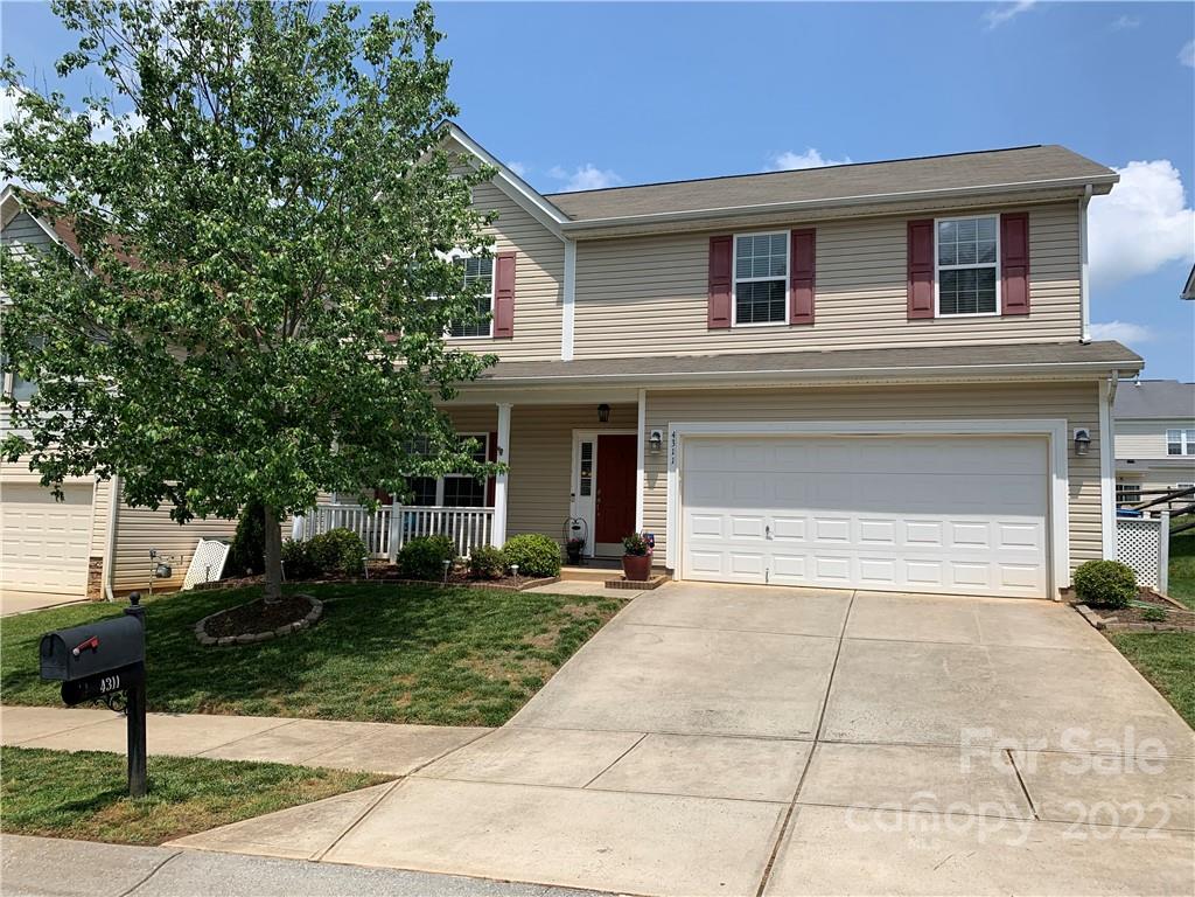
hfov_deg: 67.3
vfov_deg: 53.1
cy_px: 448
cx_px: 598
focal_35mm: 26
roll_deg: -2.4
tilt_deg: +4.4
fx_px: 898
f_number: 1.8
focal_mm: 4.25
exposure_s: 1/2755
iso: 25
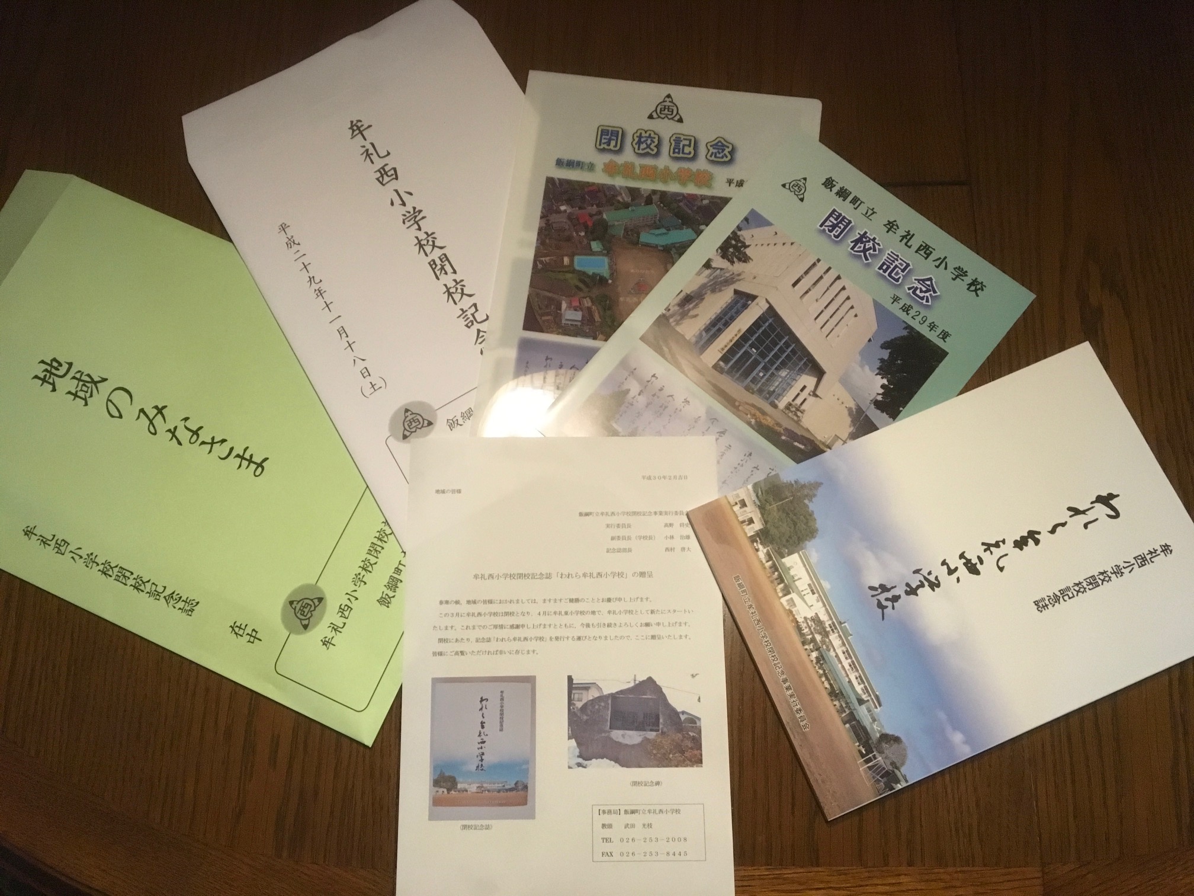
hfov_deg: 61.7
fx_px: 1000
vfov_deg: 48.2
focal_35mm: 29
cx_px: 597
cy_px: 448
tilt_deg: -76.3
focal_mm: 4.15
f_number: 2.2
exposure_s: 1/15
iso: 250
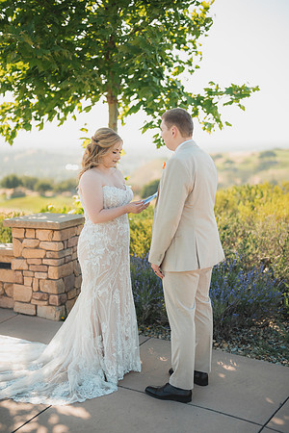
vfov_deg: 39.6
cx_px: 144
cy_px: 216
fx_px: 602
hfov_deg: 27.0
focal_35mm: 50
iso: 50
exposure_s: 1/1250
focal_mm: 50
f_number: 1.4
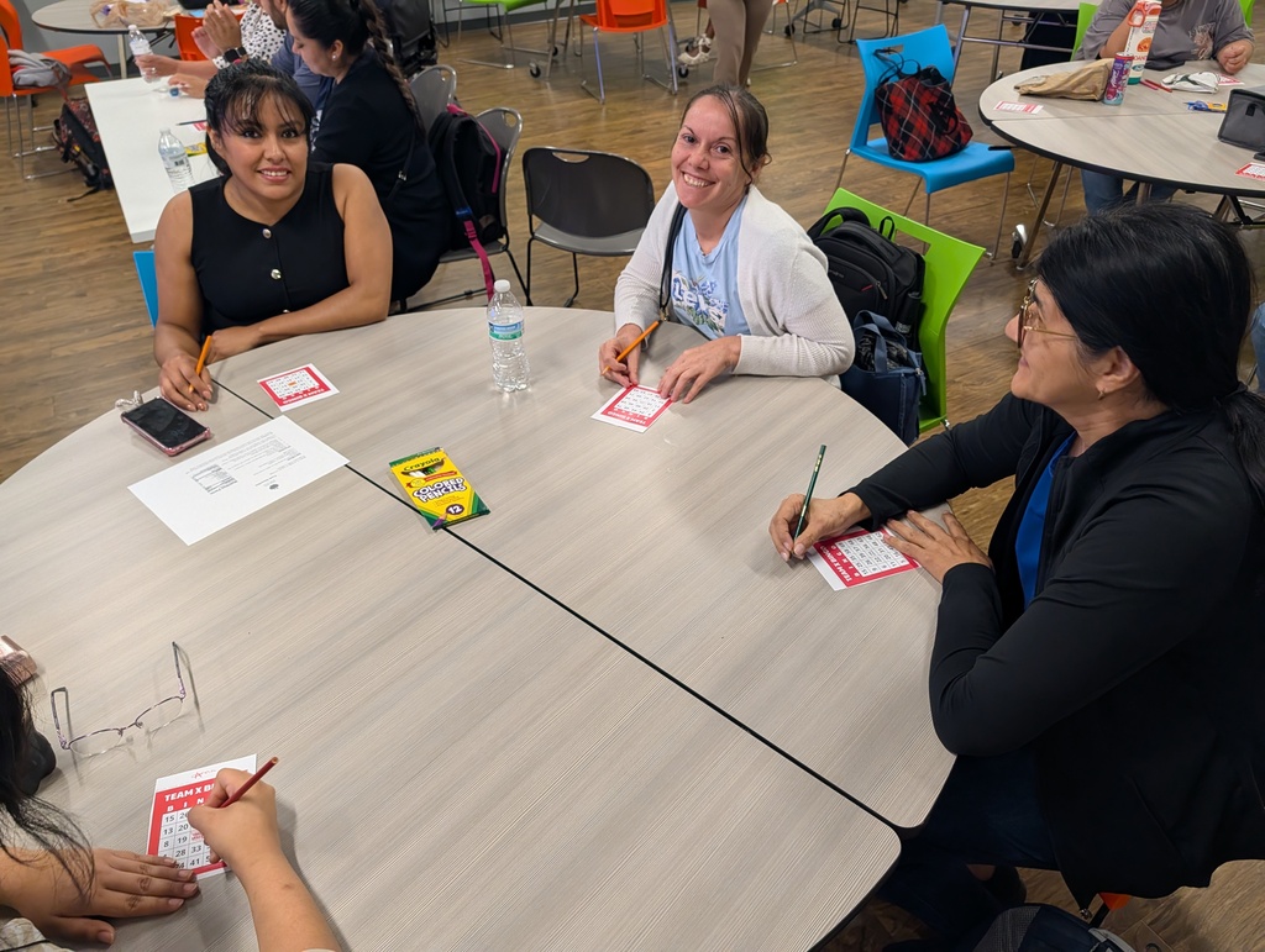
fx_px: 878
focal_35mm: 24
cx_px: 632
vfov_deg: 56.9
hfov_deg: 71.5
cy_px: 476
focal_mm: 6.9
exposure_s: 1/60
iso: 350
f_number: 1.68
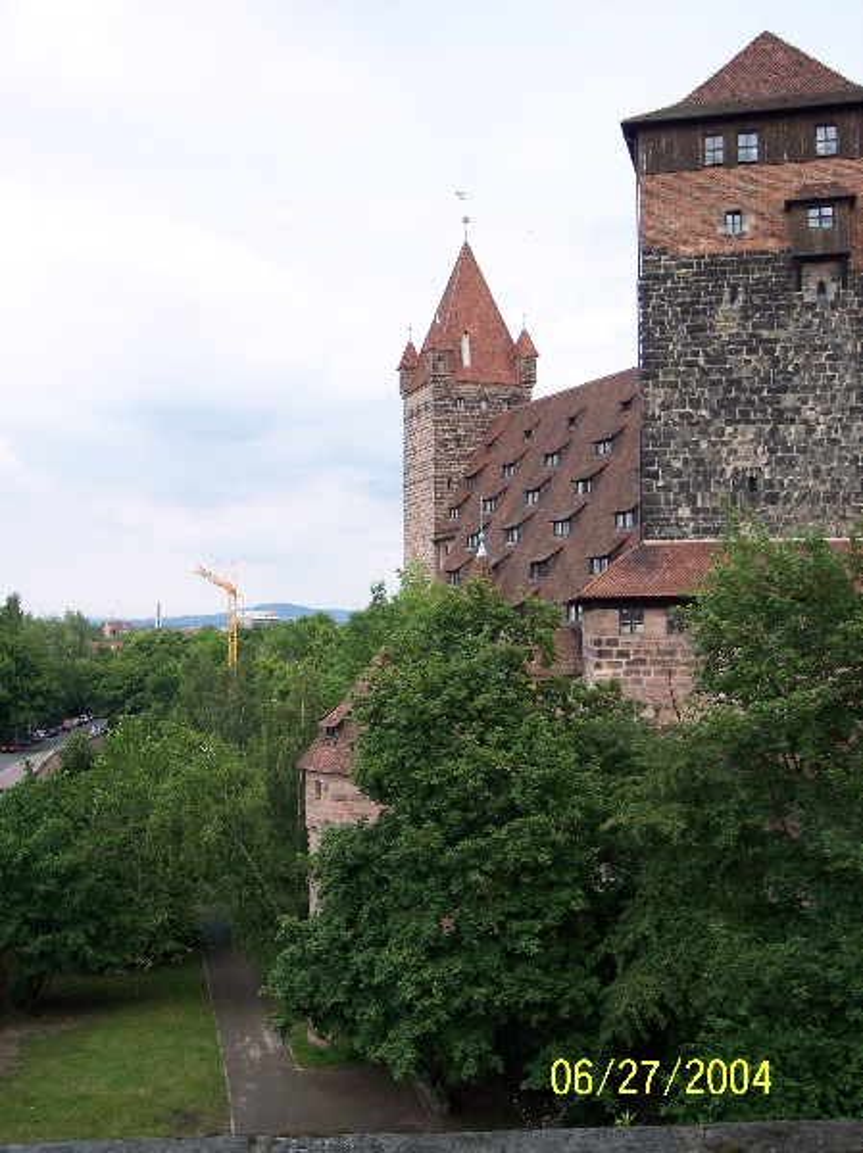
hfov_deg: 37.7
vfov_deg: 49.0
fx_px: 1265
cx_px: 432
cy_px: 576
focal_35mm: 38
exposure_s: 1/500
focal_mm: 8
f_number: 2.8
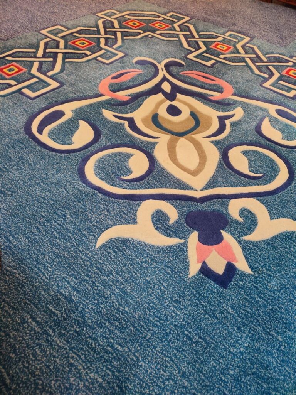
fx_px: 285
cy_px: 198
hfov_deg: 54.9
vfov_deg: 69.4
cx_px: 148
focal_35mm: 25
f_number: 1.9
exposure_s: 1/33
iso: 581
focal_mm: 6.04
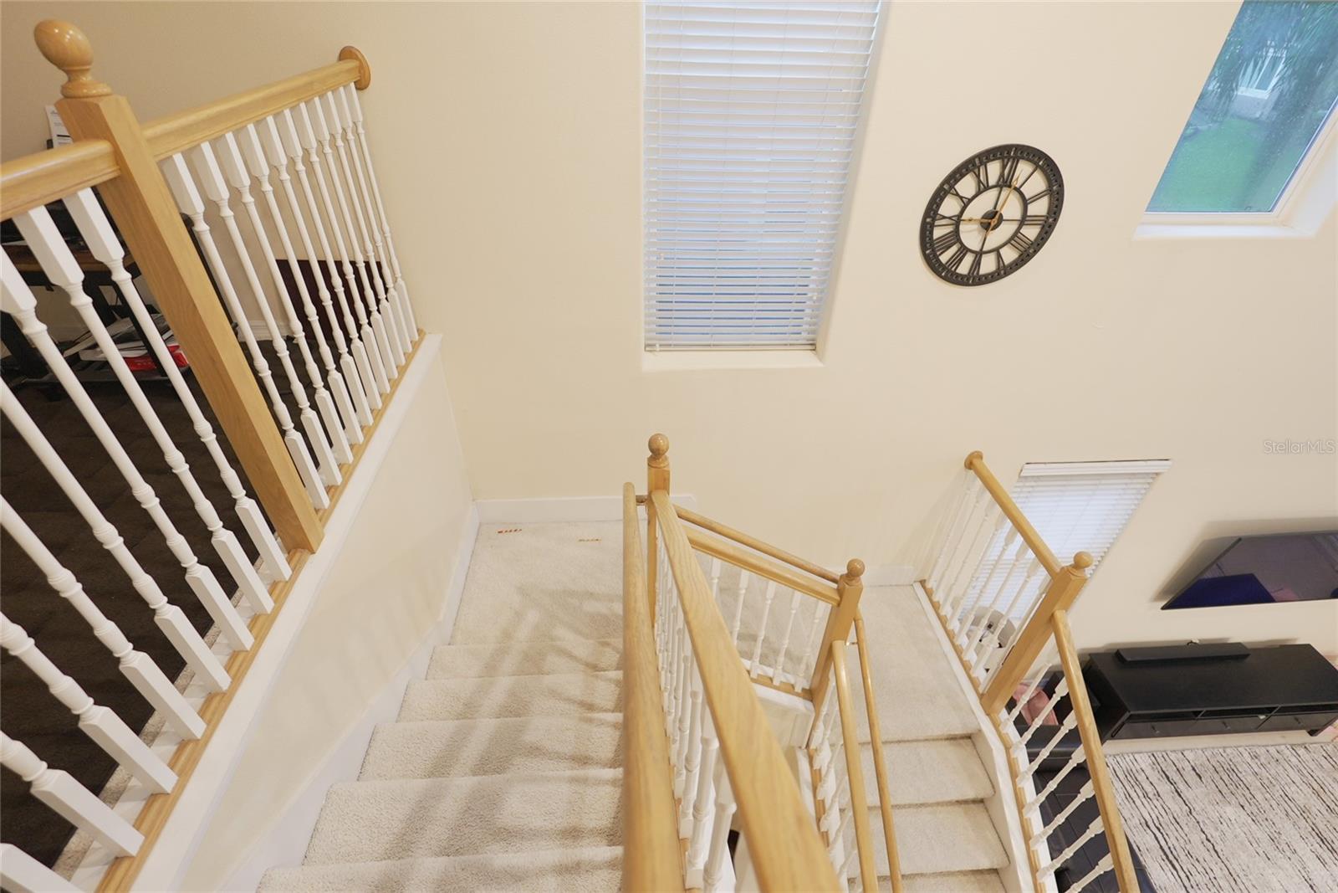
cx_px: 669
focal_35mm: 16
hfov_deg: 96.7
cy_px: 446
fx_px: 595
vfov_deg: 73.8
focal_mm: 11
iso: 400
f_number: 1.8
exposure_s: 1/30
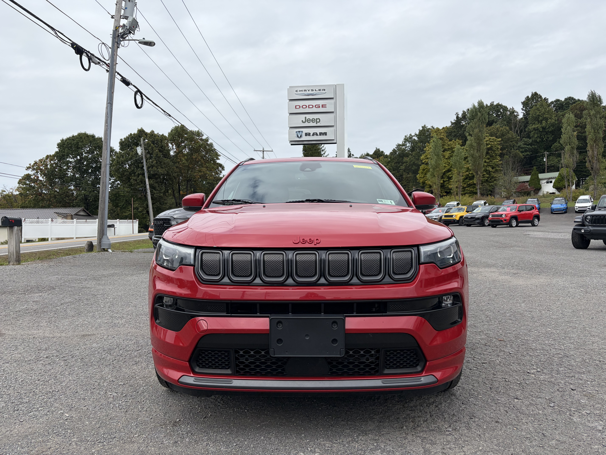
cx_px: 303
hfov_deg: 67.3
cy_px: 228
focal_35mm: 26
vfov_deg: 53.1
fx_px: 455
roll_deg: +0.3
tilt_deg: +0.4
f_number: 1.6
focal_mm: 5.96
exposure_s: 1/3831
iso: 50
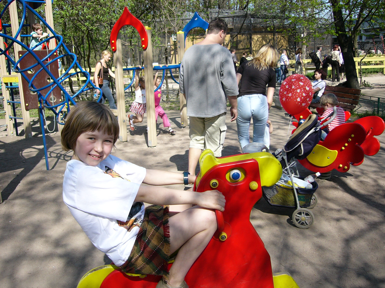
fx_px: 389
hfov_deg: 52.6
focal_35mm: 35
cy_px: 144
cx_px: 192
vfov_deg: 40.7
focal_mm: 5.8
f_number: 2.8
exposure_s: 1/500
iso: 50
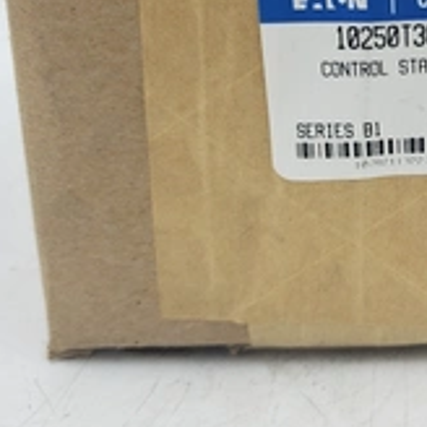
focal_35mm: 56
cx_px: 435
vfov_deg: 30.4
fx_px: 782
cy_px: 151
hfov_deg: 28.5
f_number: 1.5
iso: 50
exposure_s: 1/316
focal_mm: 4.3
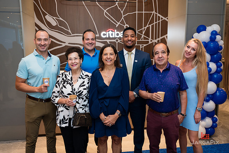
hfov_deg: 58.4
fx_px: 205
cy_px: 76
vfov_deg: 40.8
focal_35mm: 32
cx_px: 114
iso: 640
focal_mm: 32
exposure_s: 1/160
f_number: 4
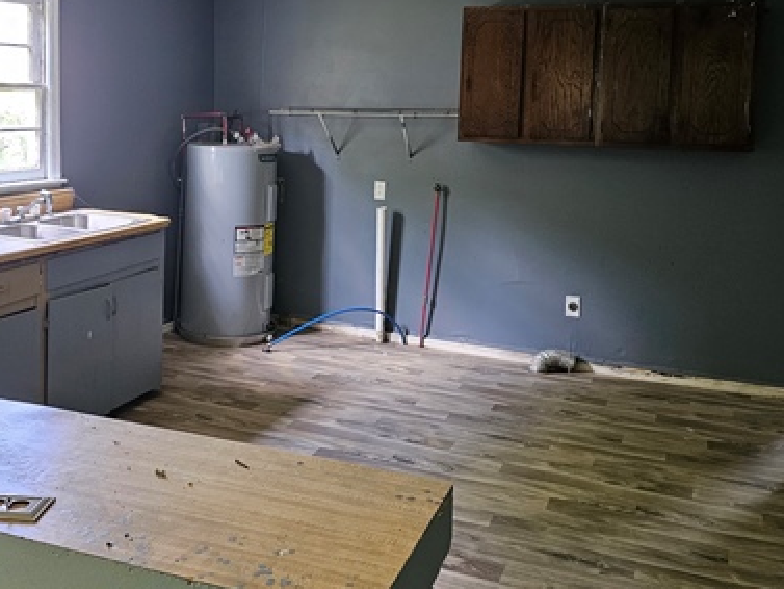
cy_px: 189
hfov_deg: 47.7
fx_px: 884
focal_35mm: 39
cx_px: 326
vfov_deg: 36.4
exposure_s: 1/120
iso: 800
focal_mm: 6.3
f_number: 1.7
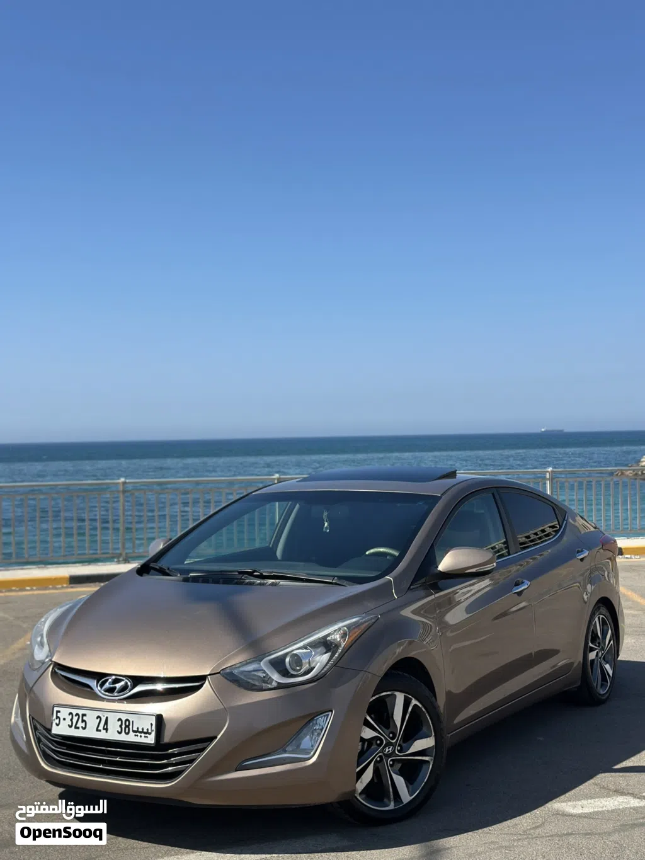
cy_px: 430
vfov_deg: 39.7
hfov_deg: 30.3
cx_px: 322
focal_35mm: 48
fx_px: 1192
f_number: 1.78
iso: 80
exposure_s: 1/5882
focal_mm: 6.86
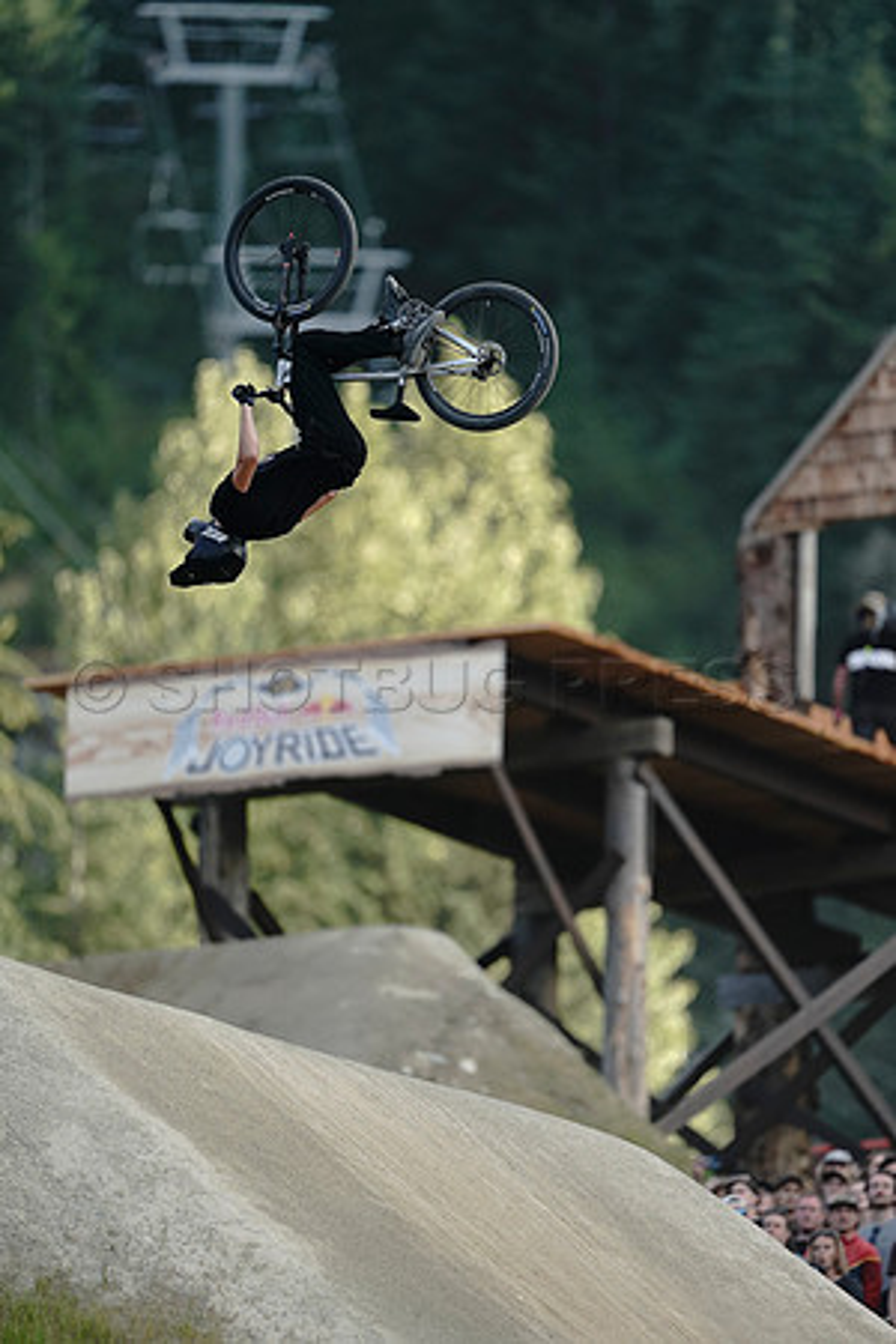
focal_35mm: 600
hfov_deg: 2.3
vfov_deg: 3.4
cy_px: 672
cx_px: 448
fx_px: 22398
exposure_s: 1/1600
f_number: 4
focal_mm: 600
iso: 1600
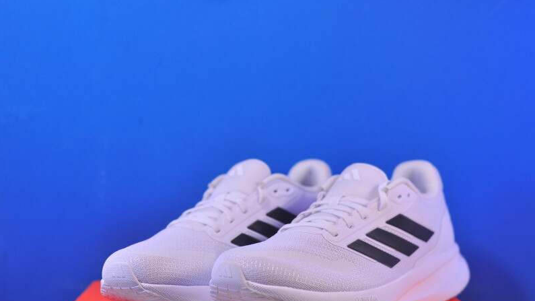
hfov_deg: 26.9
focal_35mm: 79
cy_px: 177
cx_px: 267
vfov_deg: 15.3
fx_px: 1121
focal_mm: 50
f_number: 2.5
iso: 250
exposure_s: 1/320
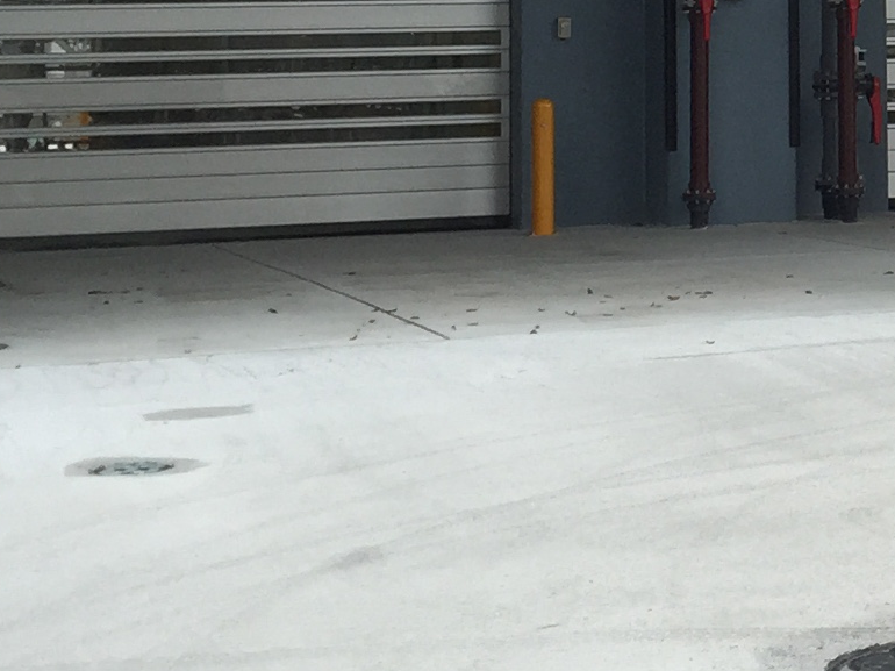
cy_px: -147
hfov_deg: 14.8
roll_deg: +0.8
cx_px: 1377
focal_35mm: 123
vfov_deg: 11.8
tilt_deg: +2.9
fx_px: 3179
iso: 32
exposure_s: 1/494
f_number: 2.2
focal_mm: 4.15
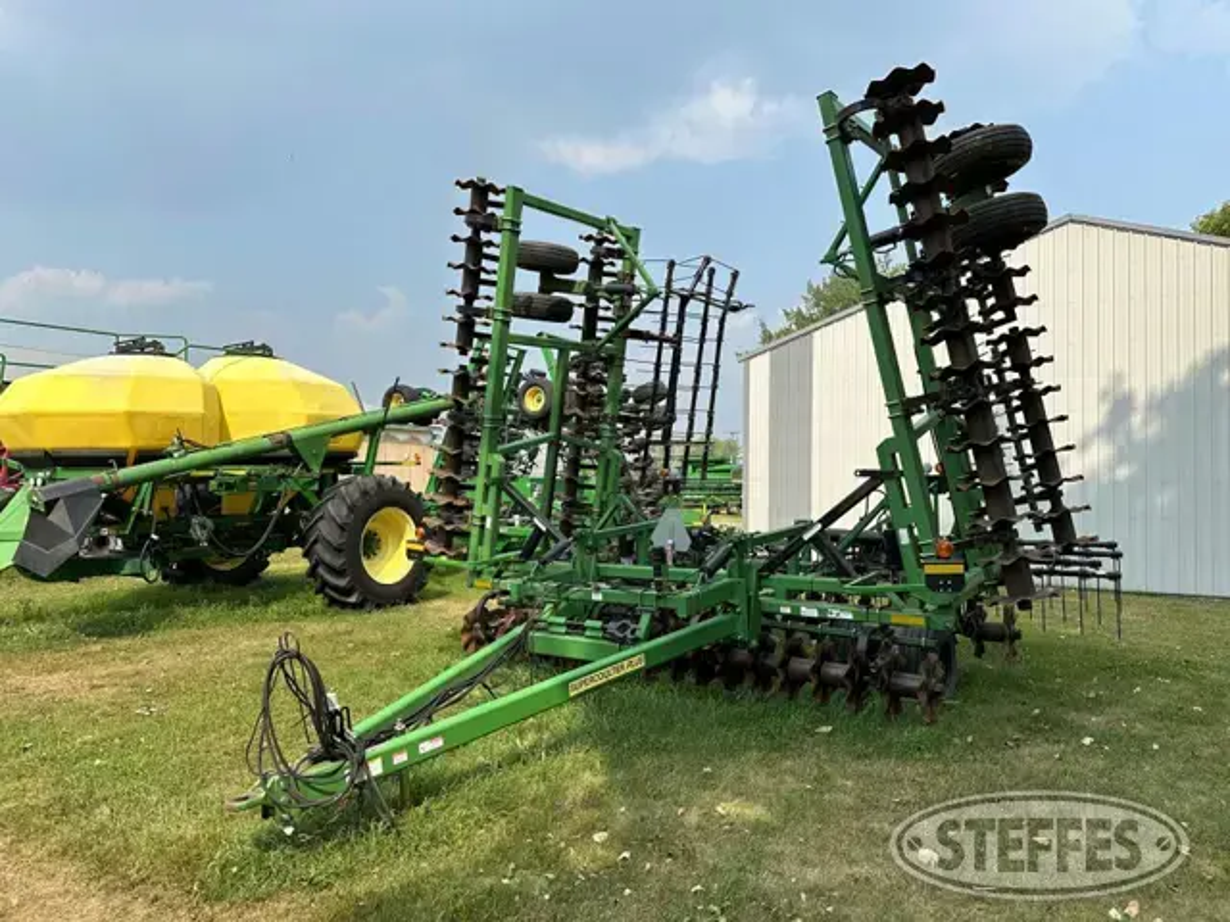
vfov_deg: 56.8
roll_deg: +0.1
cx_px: 615
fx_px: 853
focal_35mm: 24
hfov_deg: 71.6
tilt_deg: +4.4
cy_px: 461
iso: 80
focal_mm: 6.86
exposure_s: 1/3472
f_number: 1.78
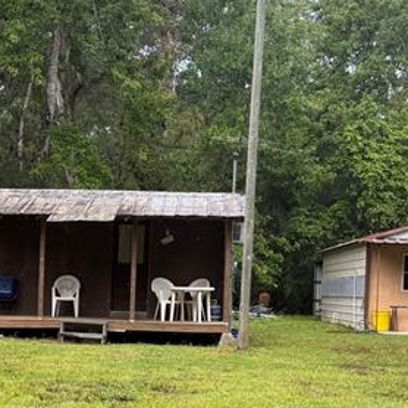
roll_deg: -1.9
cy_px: 276
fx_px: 1040
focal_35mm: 78
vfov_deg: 22.1
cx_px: 134
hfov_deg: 22.1
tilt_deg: +1.1
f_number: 1.78
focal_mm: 6.76
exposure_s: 1/813
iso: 100
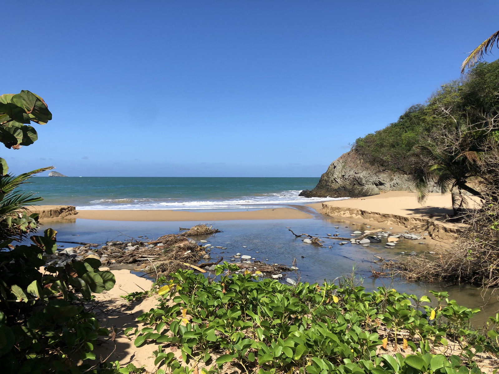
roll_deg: +1.3
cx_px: 250
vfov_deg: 49.7
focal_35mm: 28
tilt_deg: -1.1
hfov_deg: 63.4
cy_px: 187
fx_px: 404
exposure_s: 1/2525
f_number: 1.8
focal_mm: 4
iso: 25
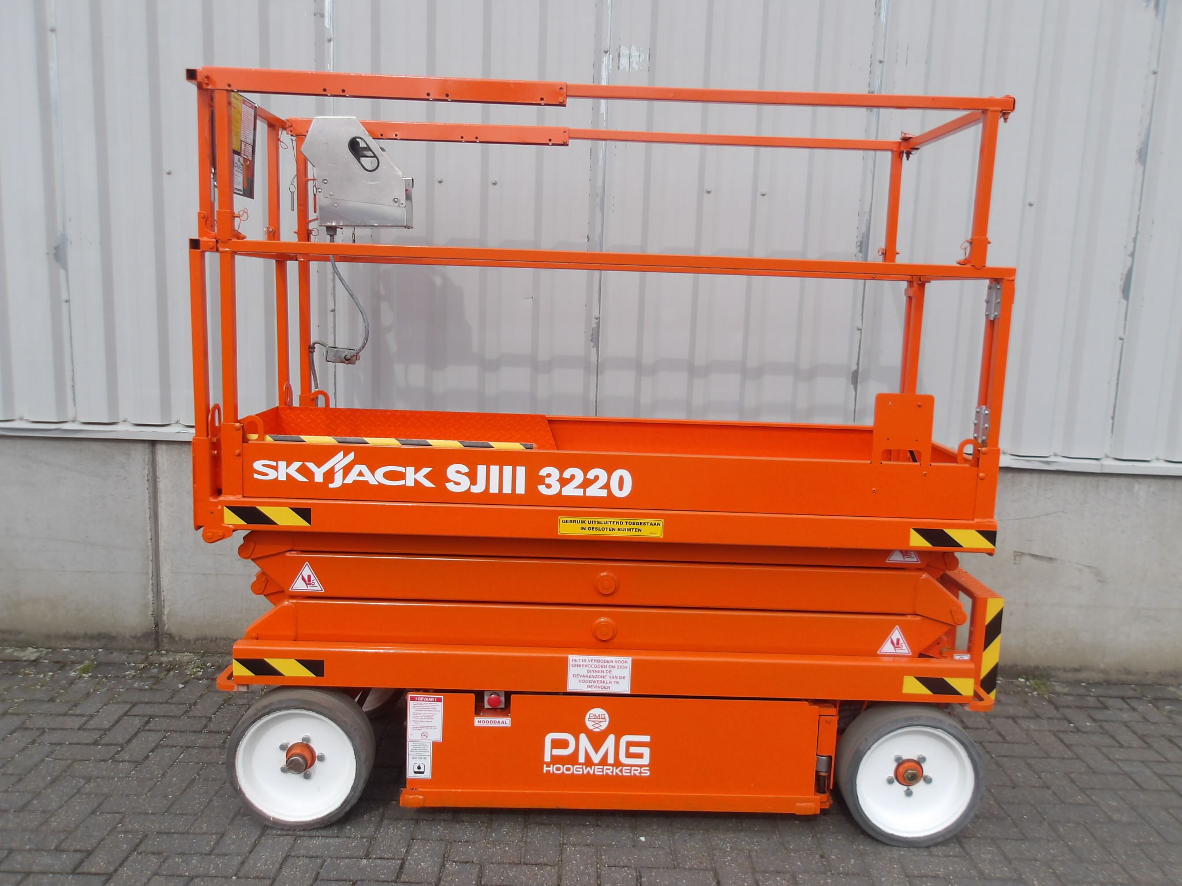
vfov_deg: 51.4
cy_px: 443
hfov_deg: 65.3
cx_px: 591
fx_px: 922
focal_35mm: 27
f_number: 3
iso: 100
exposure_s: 1/880
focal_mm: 4.9
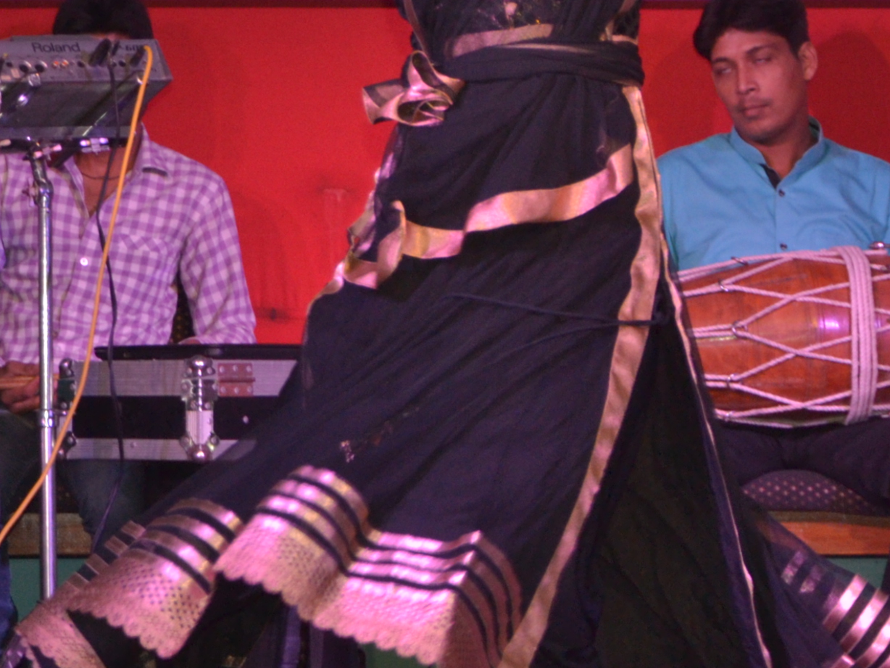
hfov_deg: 9.7
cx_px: 412
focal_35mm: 203
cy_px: 150
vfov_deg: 7.3
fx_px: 5219
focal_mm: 50
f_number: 5
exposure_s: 1/125
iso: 800
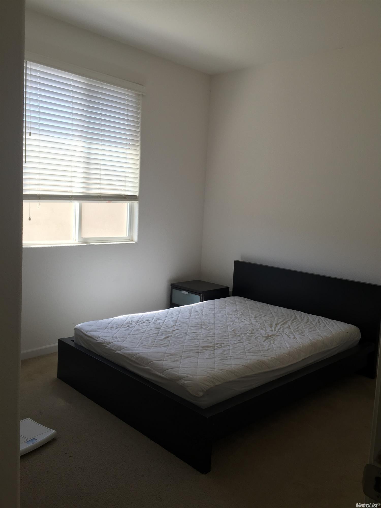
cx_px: 190
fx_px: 426
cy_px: 254
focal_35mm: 29
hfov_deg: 48.2
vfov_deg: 61.7
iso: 32
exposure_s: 1/120
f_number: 2.2
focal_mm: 4.15
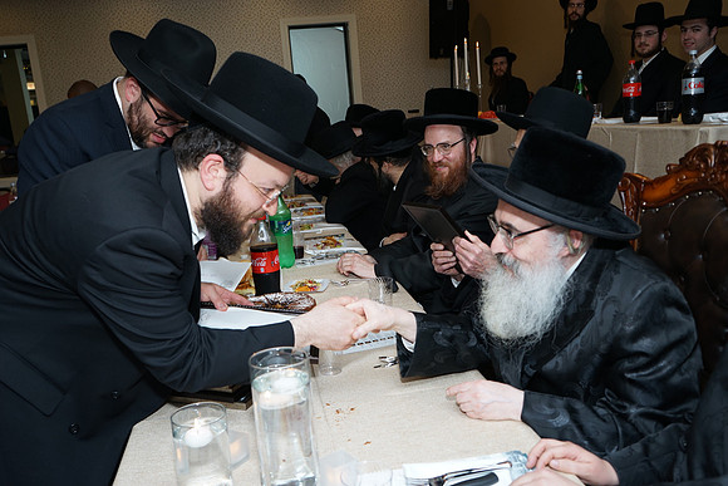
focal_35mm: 33
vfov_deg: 40.0
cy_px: 243
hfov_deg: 57.2
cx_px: 364
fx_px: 667
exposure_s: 1/100
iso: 640
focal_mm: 33
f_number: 6.3
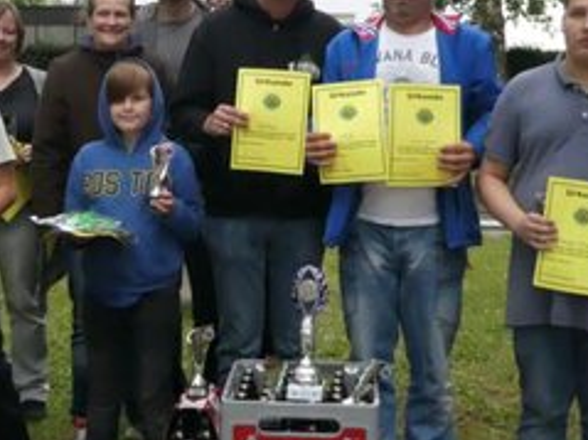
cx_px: 267
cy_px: 160
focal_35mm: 66
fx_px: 1121
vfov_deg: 22.2
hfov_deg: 29.4
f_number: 3.3
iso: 1600
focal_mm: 4.3
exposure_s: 1/500
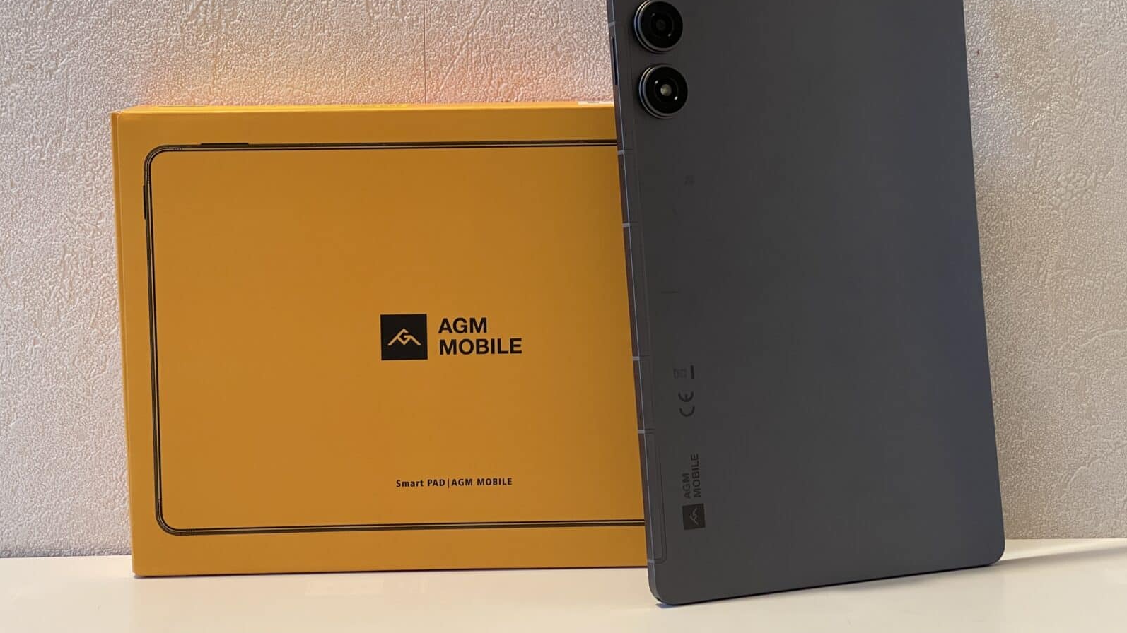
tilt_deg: -6.9
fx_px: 2091
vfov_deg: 17.2
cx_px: 565
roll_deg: +0.3
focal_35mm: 70
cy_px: 283
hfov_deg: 30.2
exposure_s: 1/50
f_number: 2.2
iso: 320
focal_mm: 7.5
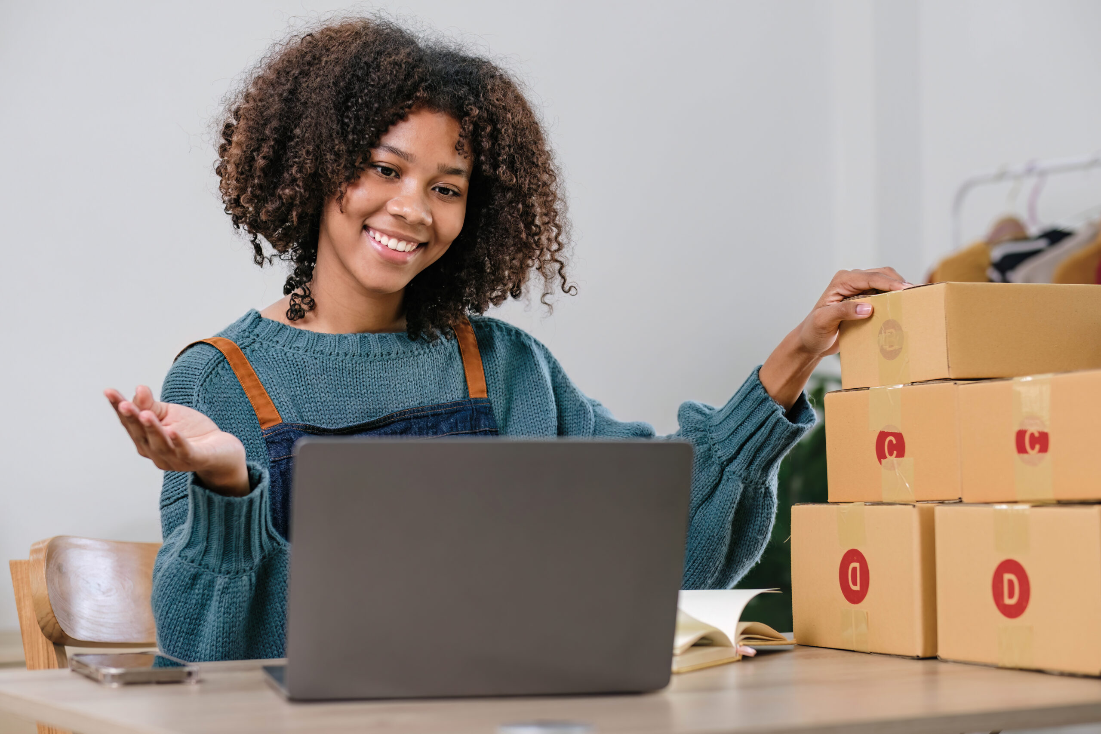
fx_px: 2294
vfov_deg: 18.2
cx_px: 550
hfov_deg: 27.0
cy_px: 367
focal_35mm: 75
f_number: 2
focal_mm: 50
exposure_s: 1/200
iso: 400
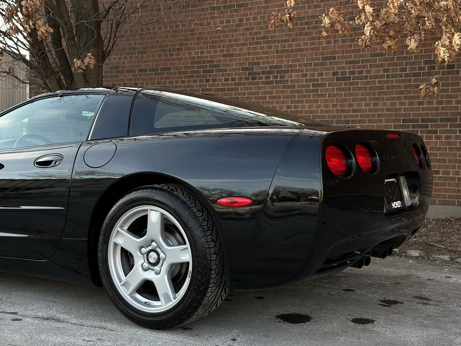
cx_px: 230
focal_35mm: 48
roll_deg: -1.0
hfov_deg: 39.7
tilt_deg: -1.4
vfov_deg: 30.3
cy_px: 173
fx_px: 639
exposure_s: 1/448
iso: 64
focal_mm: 6.86
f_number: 1.78
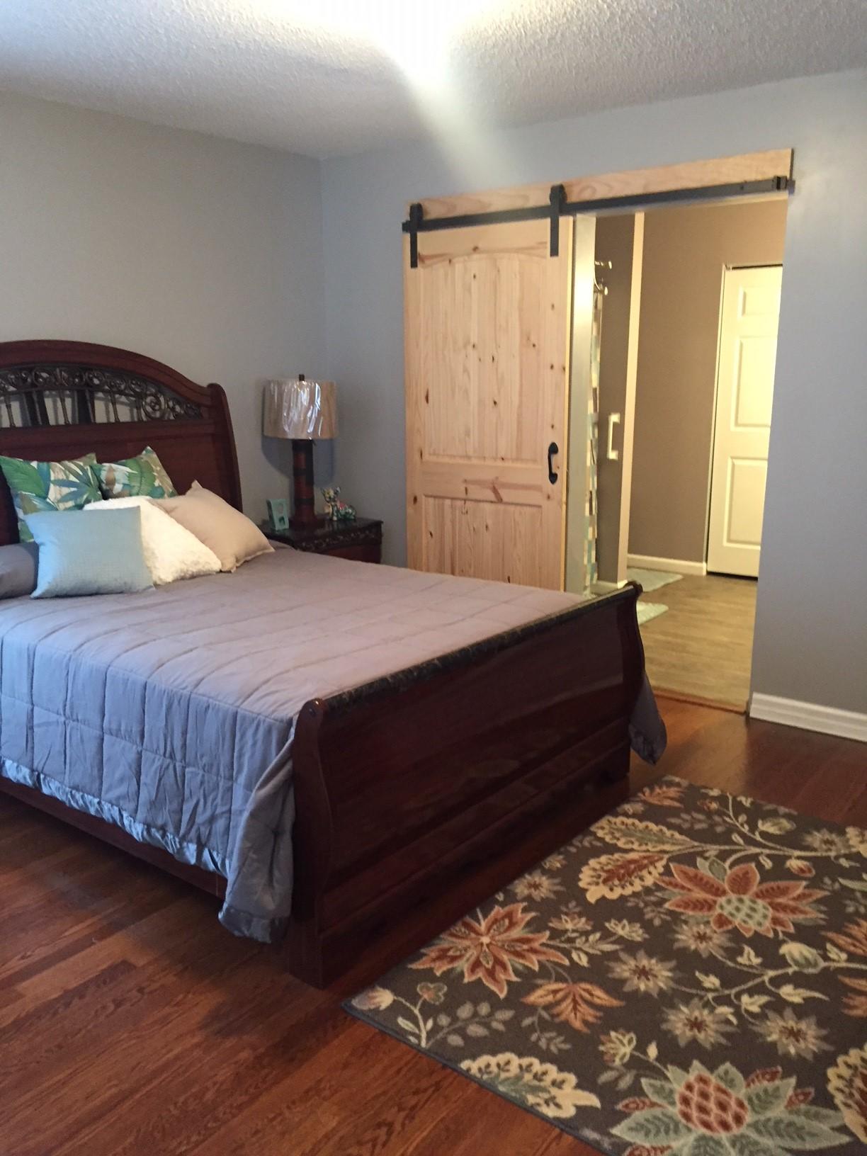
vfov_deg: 61.7
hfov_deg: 48.2
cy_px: 578
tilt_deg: -13.1
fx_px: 968
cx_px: 434
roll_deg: +0.6
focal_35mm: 29
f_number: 2.2
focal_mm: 4.15
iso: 250
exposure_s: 1/17
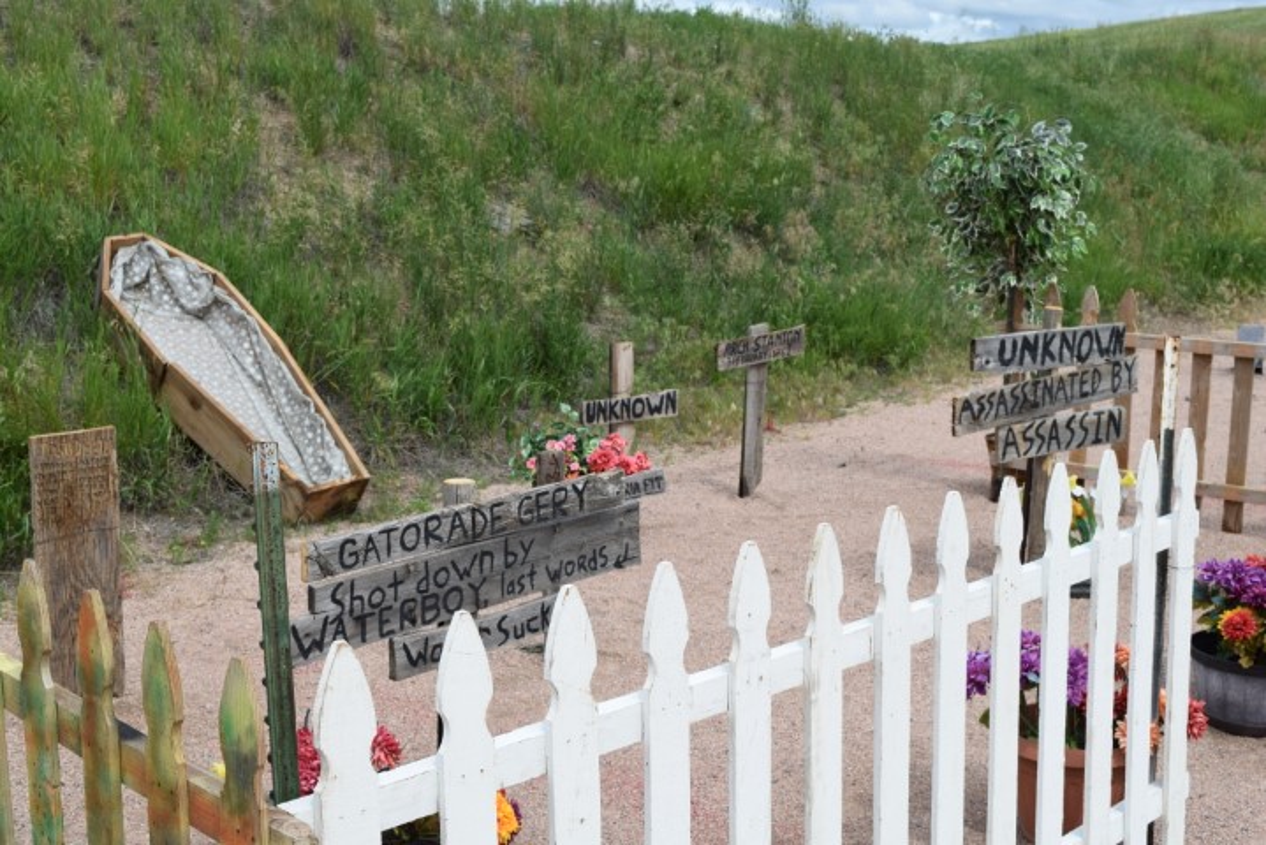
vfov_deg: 29.9
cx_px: 633
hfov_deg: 43.6
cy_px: 422
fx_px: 1583
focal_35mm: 45
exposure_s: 1/320
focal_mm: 30
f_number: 9
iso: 200
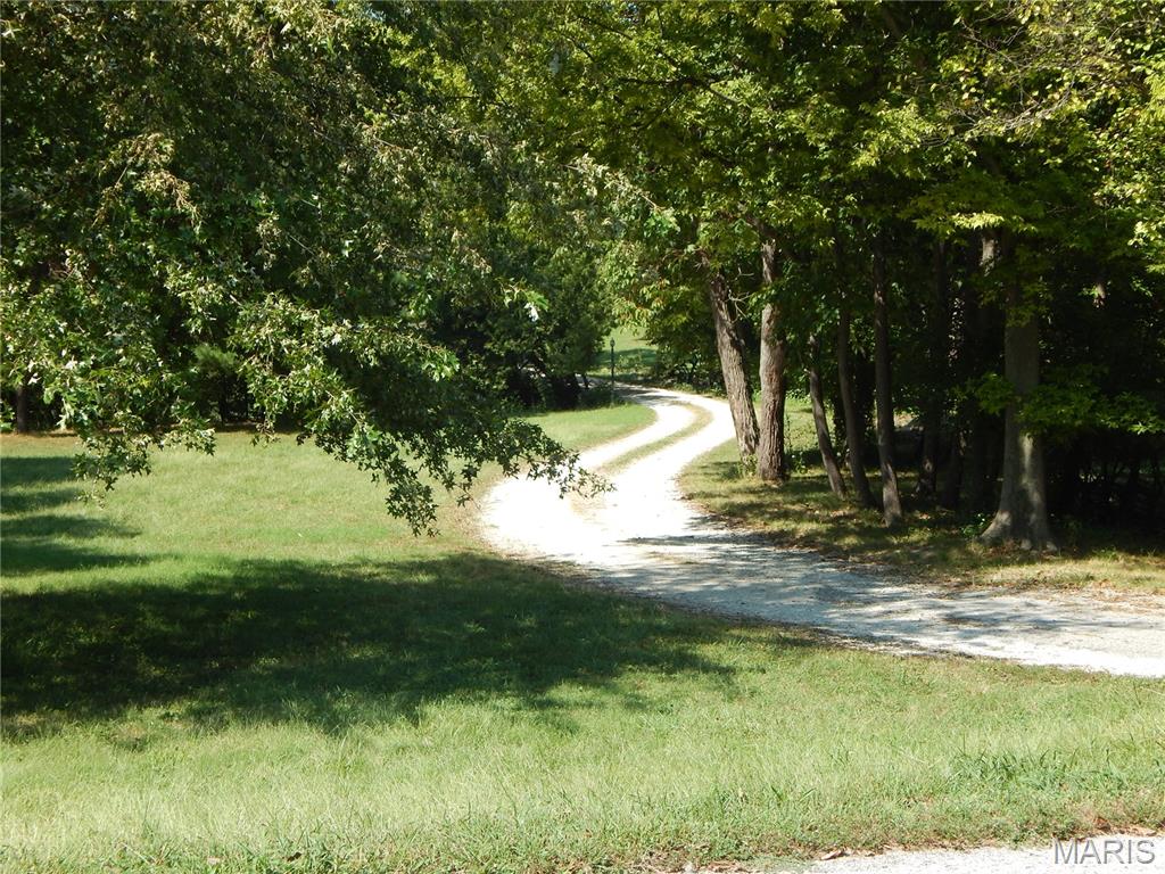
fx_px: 1817
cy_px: 437
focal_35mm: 54
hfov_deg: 35.5
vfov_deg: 27.0
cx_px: 582
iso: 125
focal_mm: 9.7
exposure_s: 1/500
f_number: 3.8
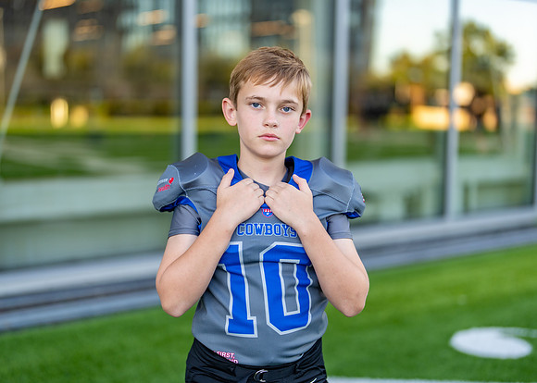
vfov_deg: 26.1
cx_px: 268
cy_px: 192
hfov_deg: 36.0
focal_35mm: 54
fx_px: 825
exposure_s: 1/640
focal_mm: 50
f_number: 1.2
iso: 100
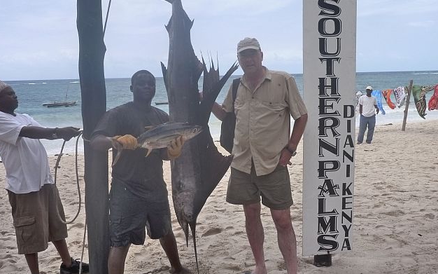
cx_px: 218
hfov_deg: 50.4
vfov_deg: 32.7
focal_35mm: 39
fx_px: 465
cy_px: 123
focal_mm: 6.4
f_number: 3.9
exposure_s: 1/500
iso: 400
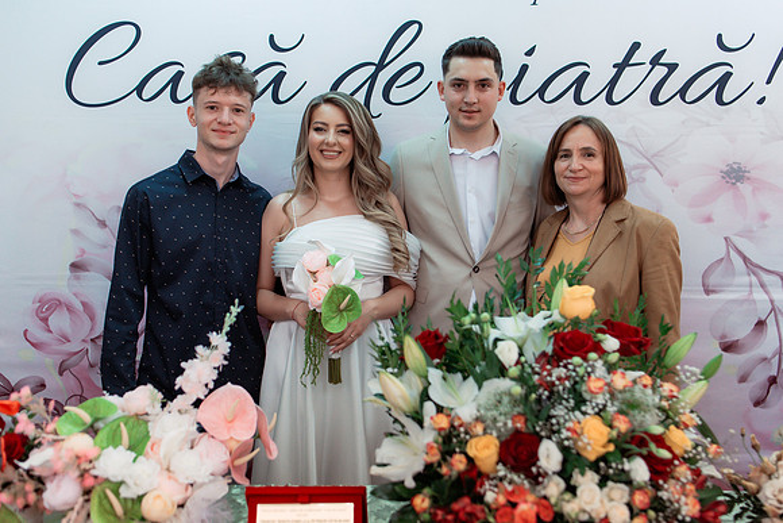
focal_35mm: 35
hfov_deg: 54.4
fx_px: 761
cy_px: 262
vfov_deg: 37.9
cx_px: 392
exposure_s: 1/250
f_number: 2.8
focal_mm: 35
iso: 1000
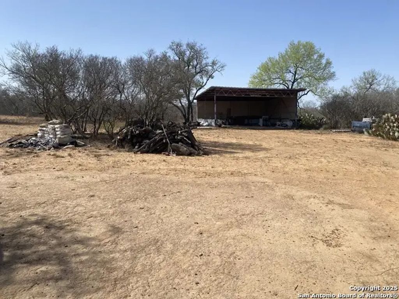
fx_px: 300
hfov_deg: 67.3
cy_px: 150
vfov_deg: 53.1
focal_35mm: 26
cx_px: 200
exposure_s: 1/3125
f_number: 1.8
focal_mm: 4.25
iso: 32
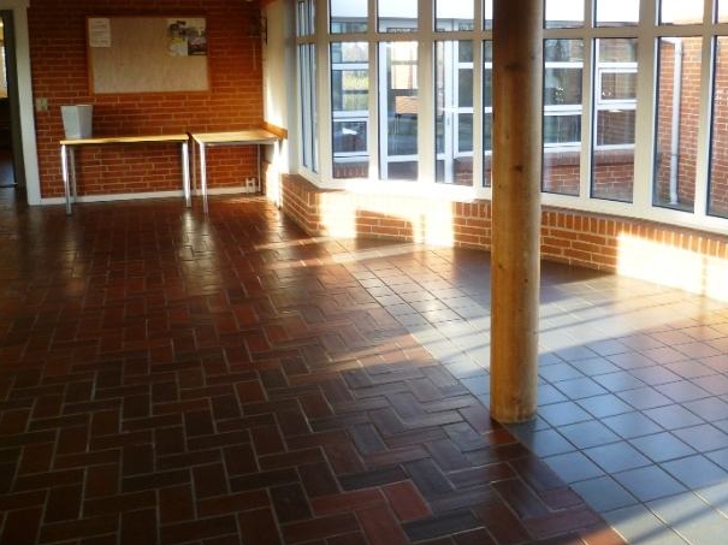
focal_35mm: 37
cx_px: 432
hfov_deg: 49.9
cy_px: 187
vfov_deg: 38.2
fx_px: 778
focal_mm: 5
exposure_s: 1/50
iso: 80
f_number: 2.8
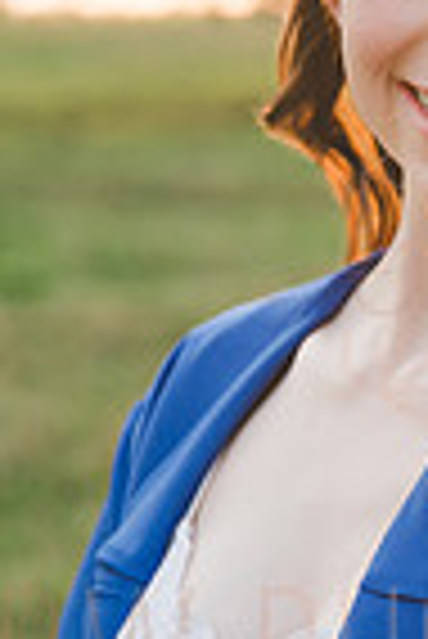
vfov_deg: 11.8
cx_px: 565
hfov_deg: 7.8
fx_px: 3095
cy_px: 369
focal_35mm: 174
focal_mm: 55
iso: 100
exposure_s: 1/200
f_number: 3.2
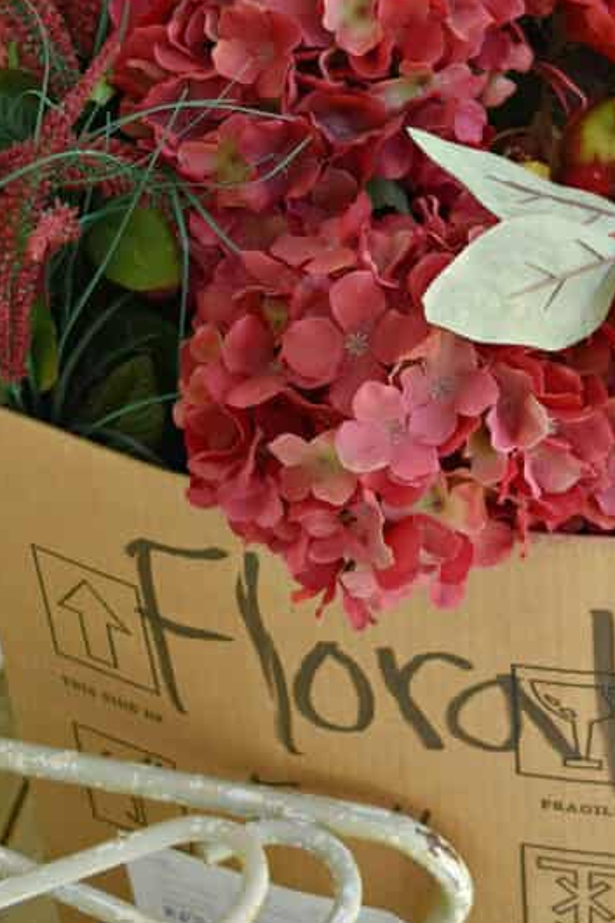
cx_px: 506
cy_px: 293
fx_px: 2231
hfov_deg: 15.6
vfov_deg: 23.3
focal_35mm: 87
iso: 400
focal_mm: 30
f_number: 5
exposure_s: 1/100
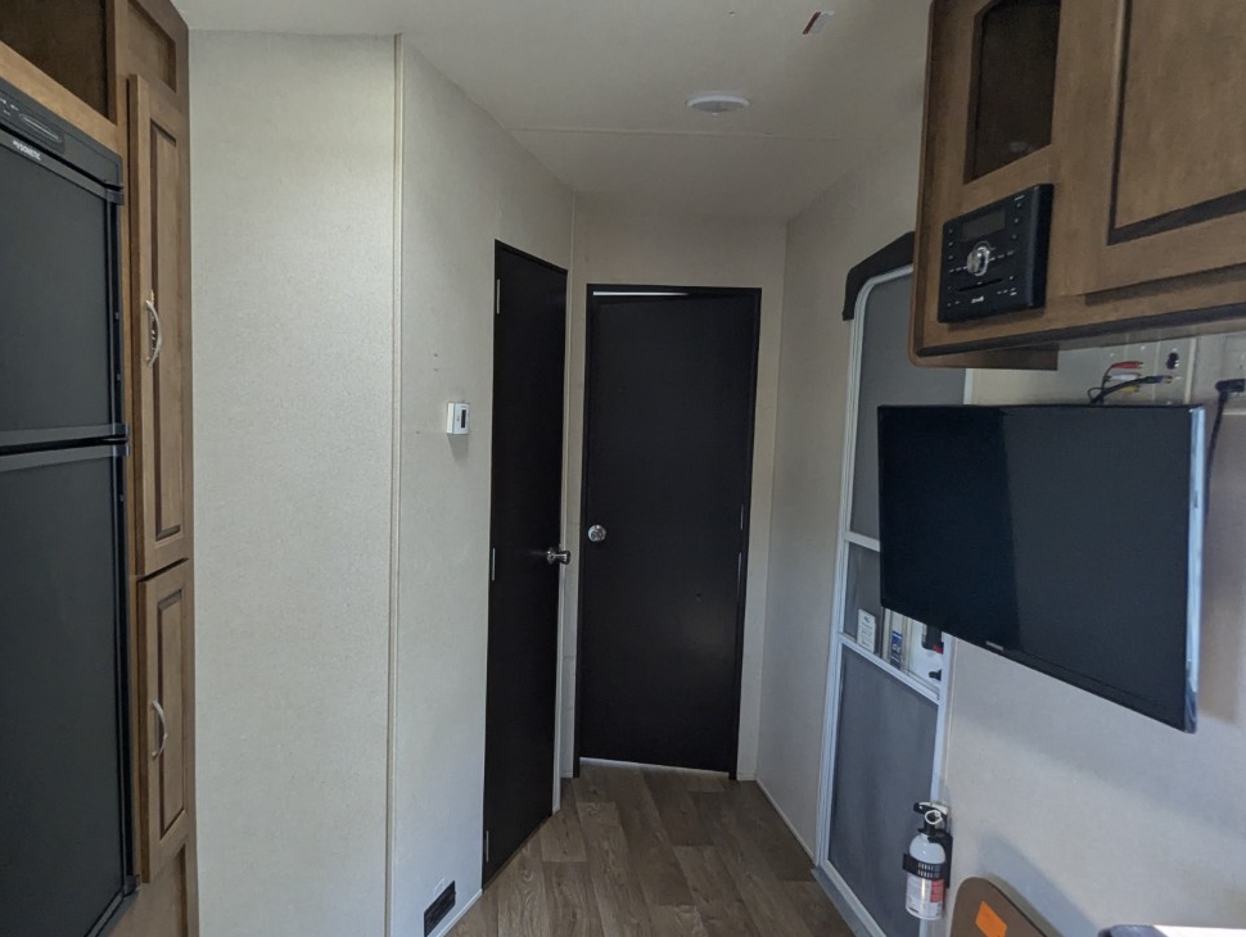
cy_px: 497
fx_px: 829
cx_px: 508
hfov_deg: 73.2
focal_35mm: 23
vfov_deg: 58.9
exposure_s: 1/83.2
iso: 149
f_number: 2.2
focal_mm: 2.35
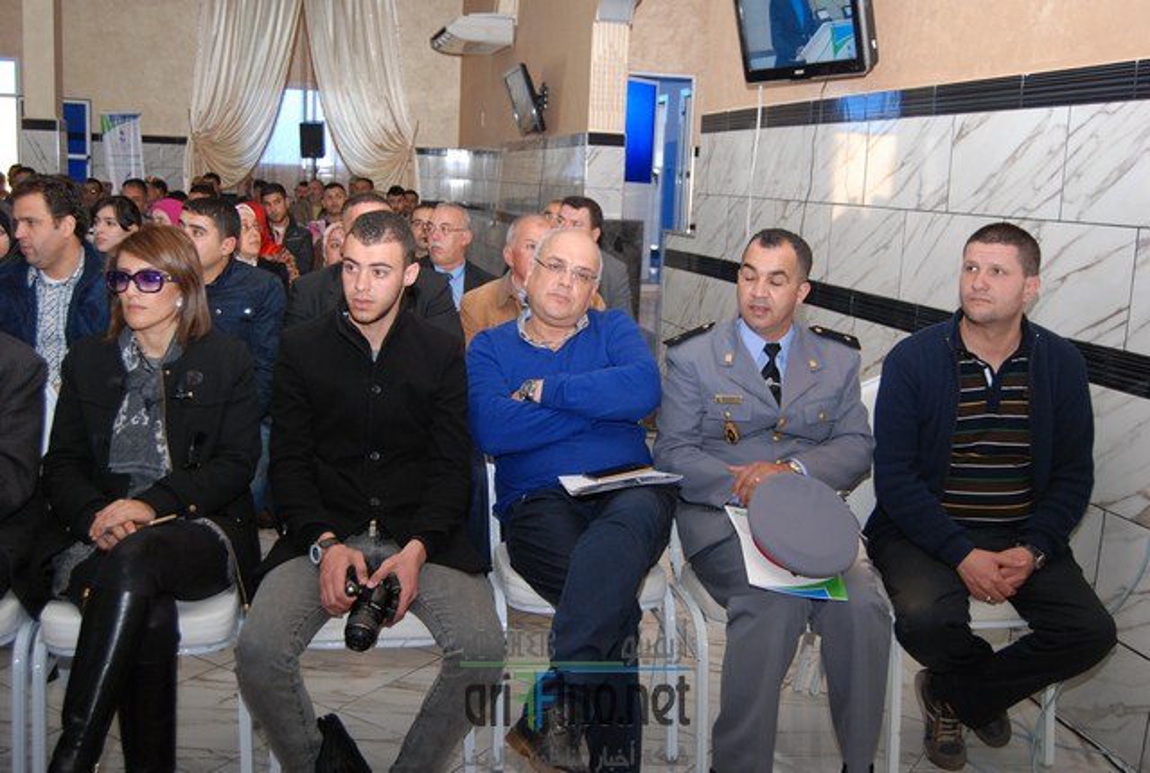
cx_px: 575
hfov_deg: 53.0
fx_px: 1153
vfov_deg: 37.1
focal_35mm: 36
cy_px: 386
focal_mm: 24
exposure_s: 1/60
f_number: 4
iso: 400
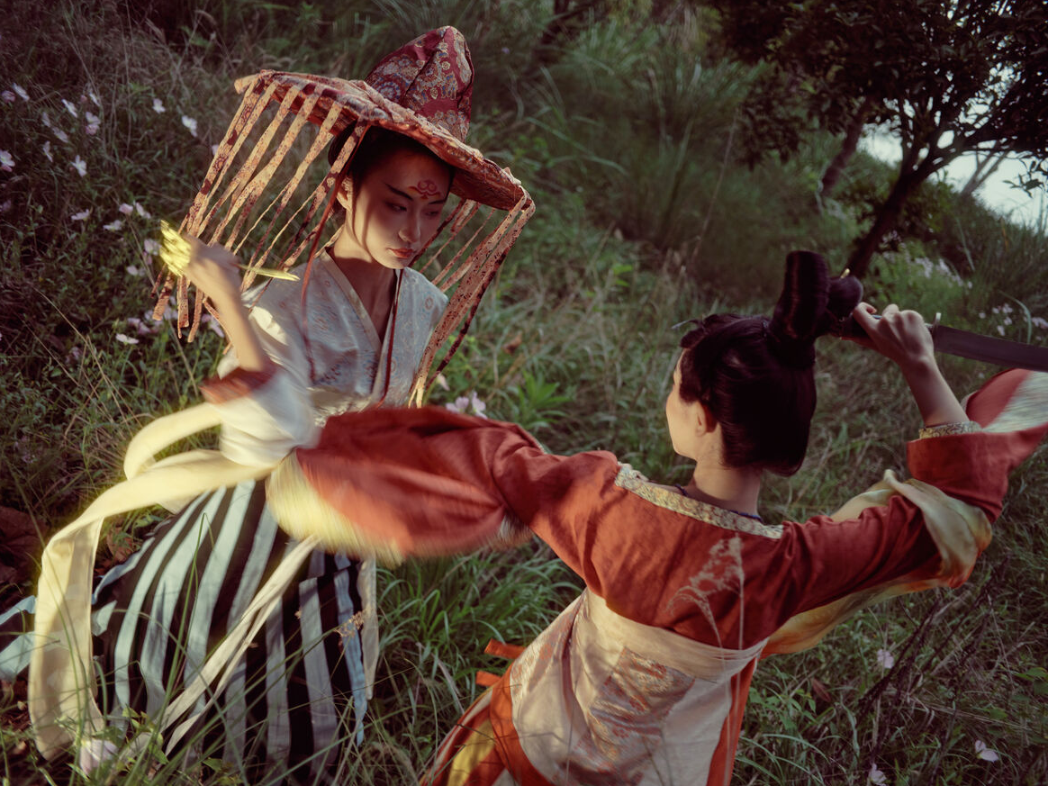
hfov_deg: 55.3
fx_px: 999
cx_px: 515
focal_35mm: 33
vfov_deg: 42.9
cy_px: 394
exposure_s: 1/125
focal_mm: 40
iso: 500
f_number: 2.8
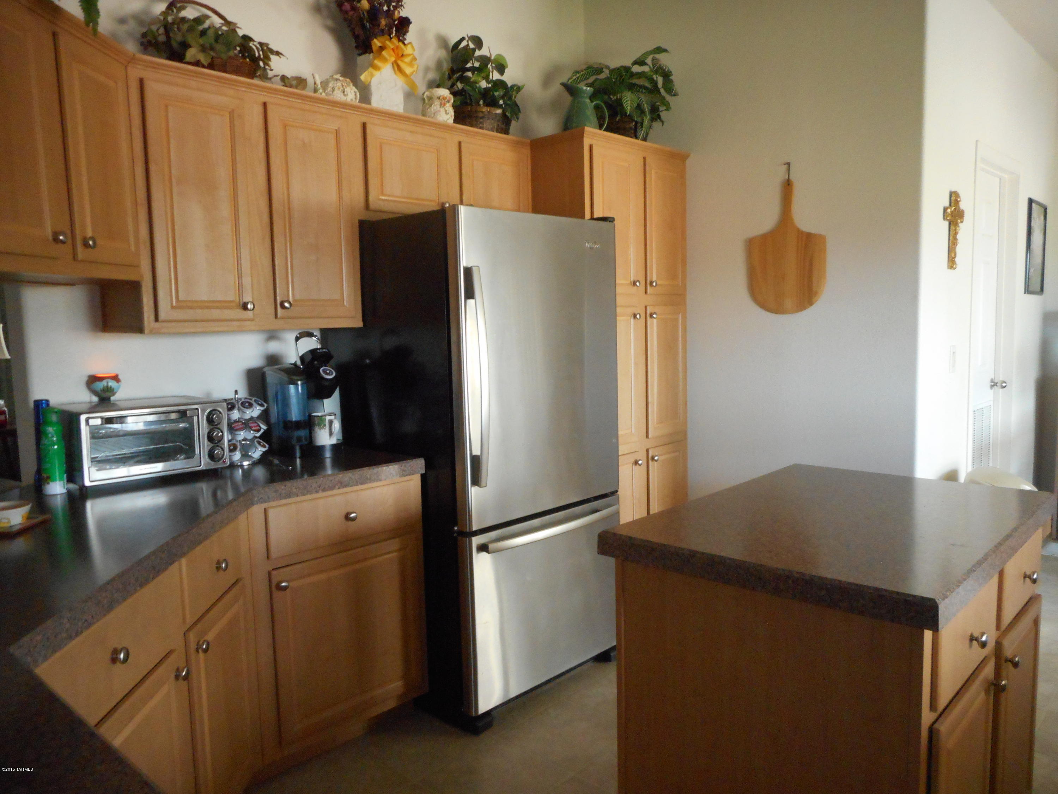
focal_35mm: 25
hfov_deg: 69.4
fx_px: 764
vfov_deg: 54.9
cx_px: 529
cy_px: 397
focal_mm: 4.5
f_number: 3.7
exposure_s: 1/25
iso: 500
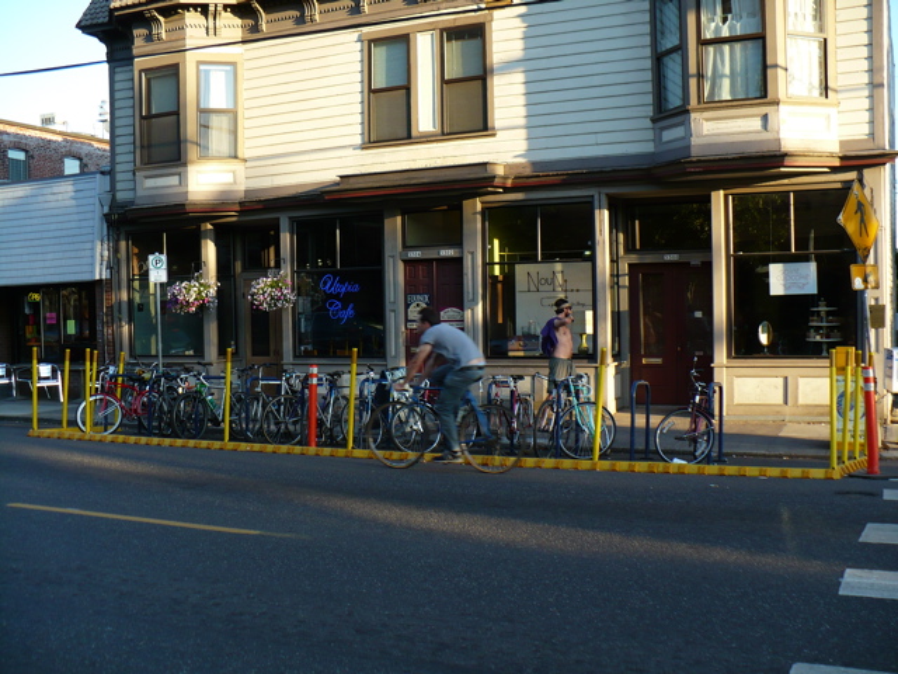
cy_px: 337
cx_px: 449
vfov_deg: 38.7
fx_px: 960
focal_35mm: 37
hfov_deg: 50.1
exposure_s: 1/160
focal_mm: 6.1
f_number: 2.8
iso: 100
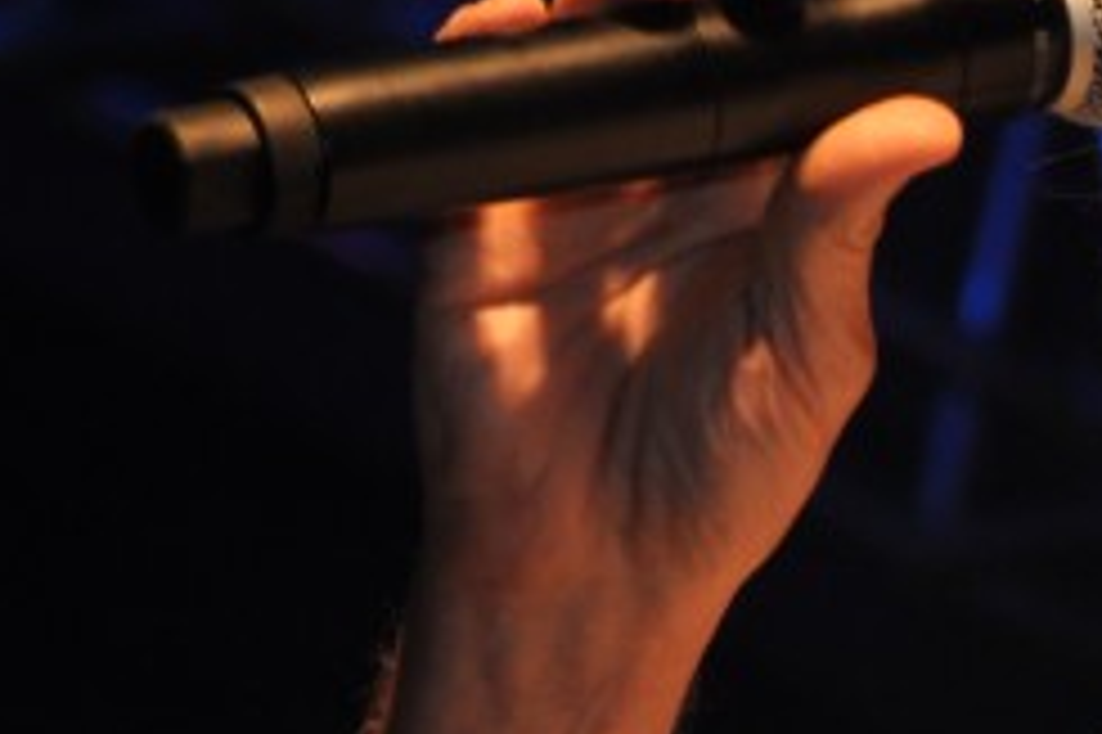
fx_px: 18323
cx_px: 1430
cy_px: 518
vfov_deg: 2.3
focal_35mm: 599
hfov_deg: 3.4
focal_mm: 98
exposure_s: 1/125
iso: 360
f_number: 5.6
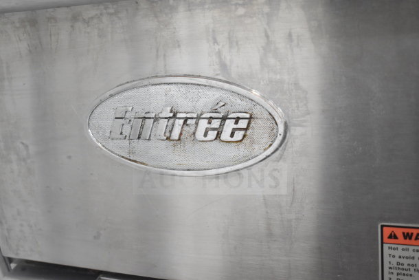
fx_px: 524
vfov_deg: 29.9
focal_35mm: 45
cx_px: 210
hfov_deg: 43.6
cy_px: 140
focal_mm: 30
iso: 1600
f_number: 4.2
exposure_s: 1/50
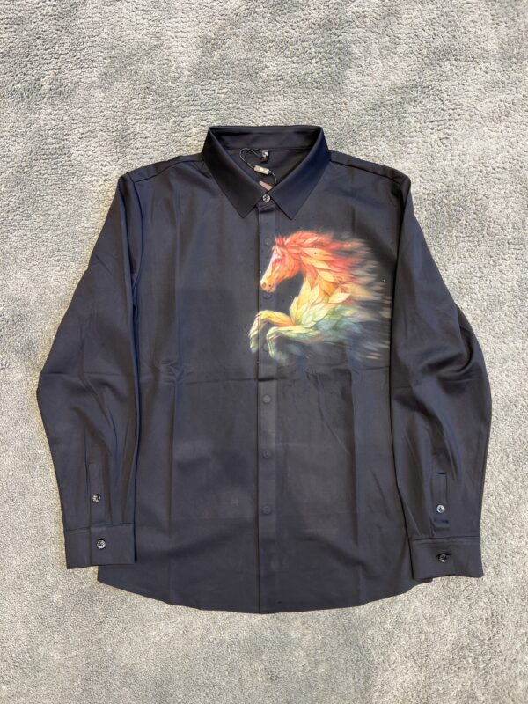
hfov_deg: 53.1
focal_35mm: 26
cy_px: 352
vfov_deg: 67.3
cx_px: 264
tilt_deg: -86.5
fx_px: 529
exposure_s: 1/100
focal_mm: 5.7
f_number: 1.5
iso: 80
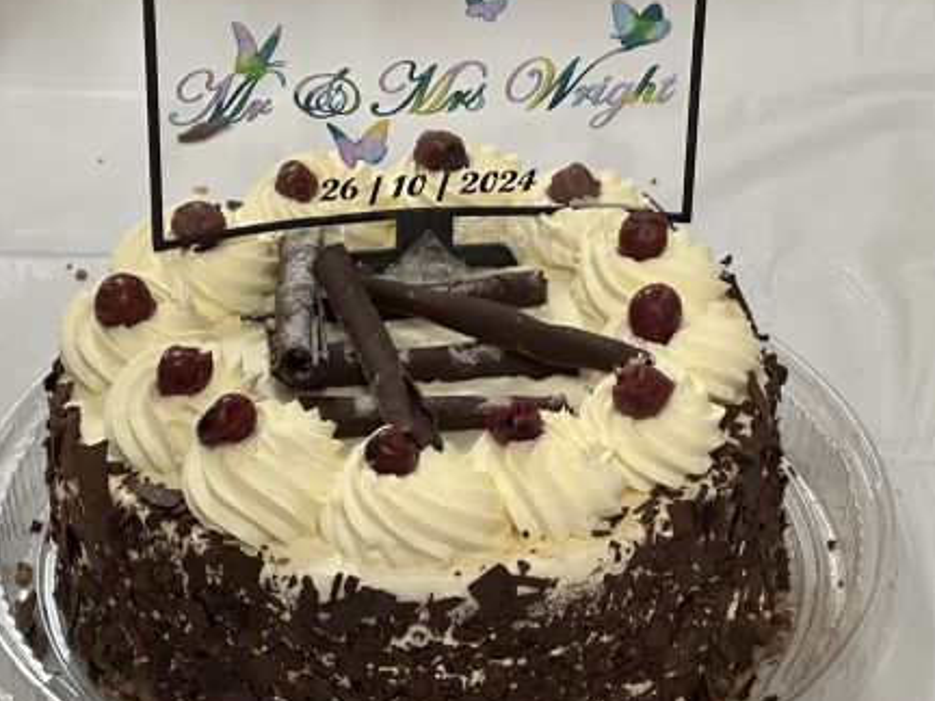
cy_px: 387
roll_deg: -0.2
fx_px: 2890
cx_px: 474
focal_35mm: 107
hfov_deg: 18.4
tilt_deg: -35.5
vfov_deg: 13.8
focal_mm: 9
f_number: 2.8
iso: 320
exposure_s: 1/50
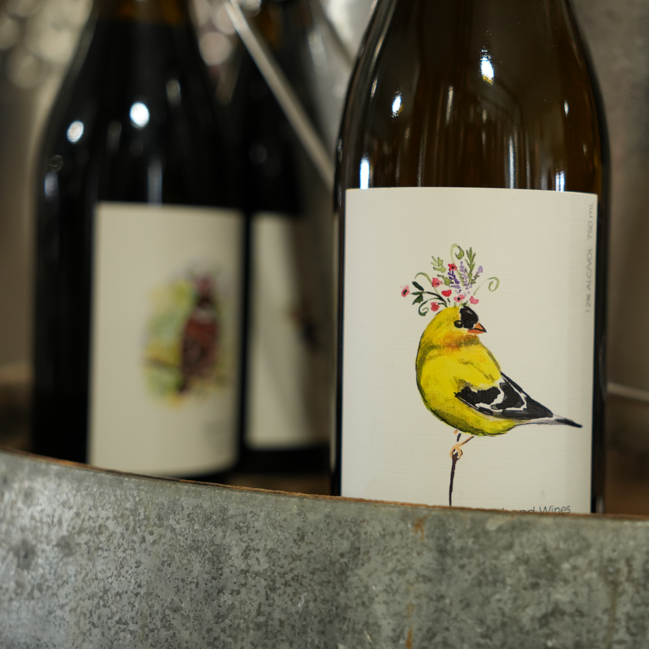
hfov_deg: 28.9
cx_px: 461
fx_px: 1247
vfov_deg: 29.2
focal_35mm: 59
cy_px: 321
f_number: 2.8
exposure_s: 1/40
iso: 500
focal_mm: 30.4
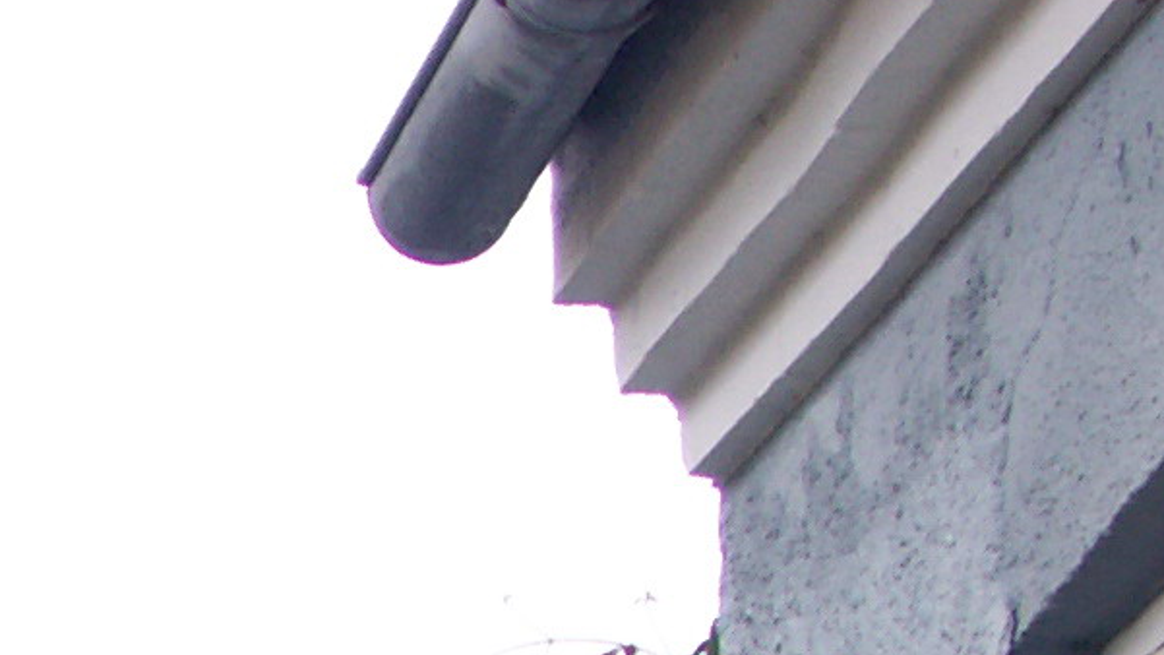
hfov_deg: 9.5
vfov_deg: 5.4
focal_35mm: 207
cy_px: 2285
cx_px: -1402
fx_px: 6389
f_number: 5.6
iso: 64
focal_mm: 9.22
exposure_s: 1/80
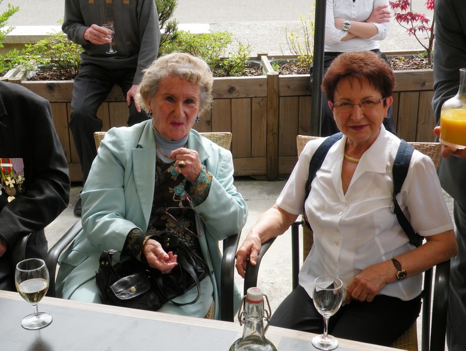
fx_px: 755
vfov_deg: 26.1
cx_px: 233
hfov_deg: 34.3
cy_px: 176
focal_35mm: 56
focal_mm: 9.8
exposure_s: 1/230
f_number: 5.6
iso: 64
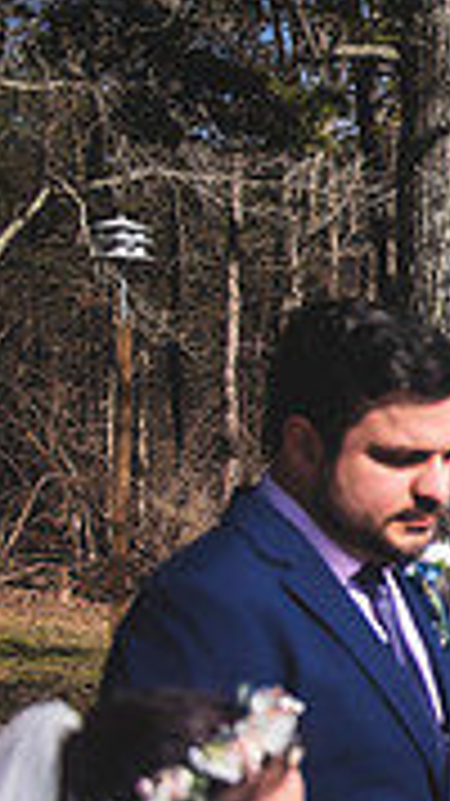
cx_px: 1224
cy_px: 511
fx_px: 2102
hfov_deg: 10.0
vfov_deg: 21.5
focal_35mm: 99
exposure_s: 1/2500
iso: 100
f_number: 2.8
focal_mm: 29
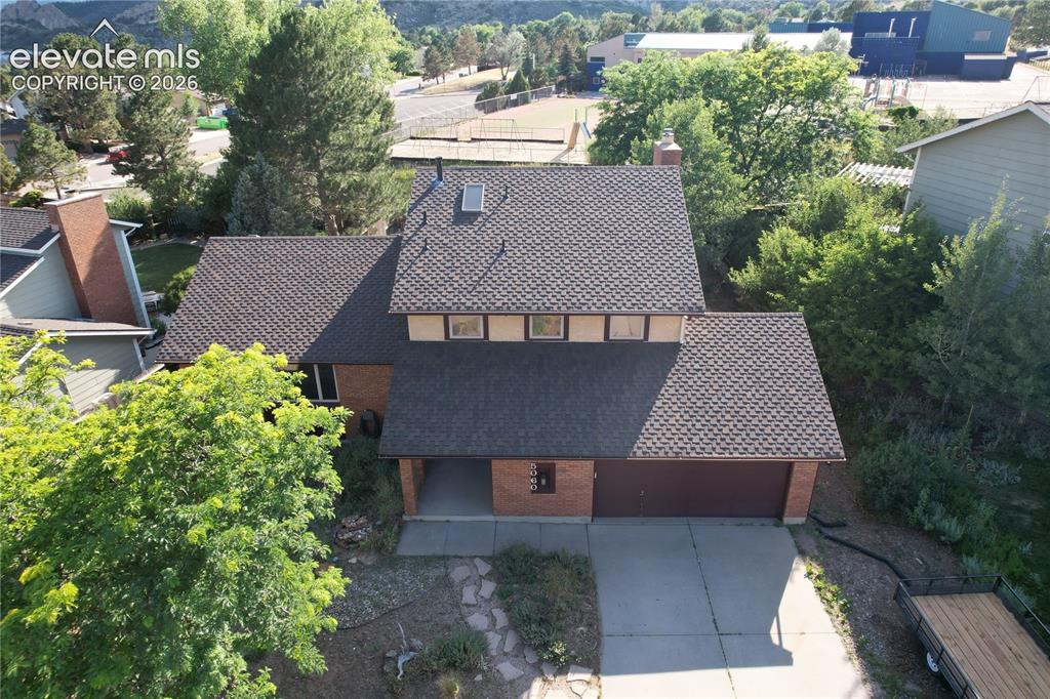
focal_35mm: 22
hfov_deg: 78.6
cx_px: 525
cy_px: 350
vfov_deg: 57.2
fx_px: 641
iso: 140
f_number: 2.8
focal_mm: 8.38
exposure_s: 1/500
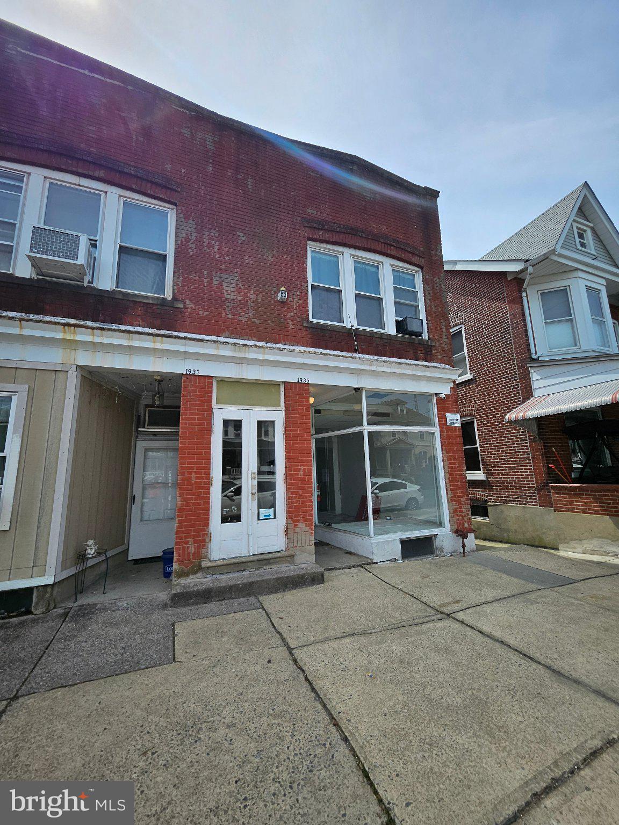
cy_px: 412
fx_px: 310
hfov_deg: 89.9
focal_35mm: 13
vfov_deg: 106.2
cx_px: 310
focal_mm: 1.74
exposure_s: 1/1484
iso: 32
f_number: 2.2
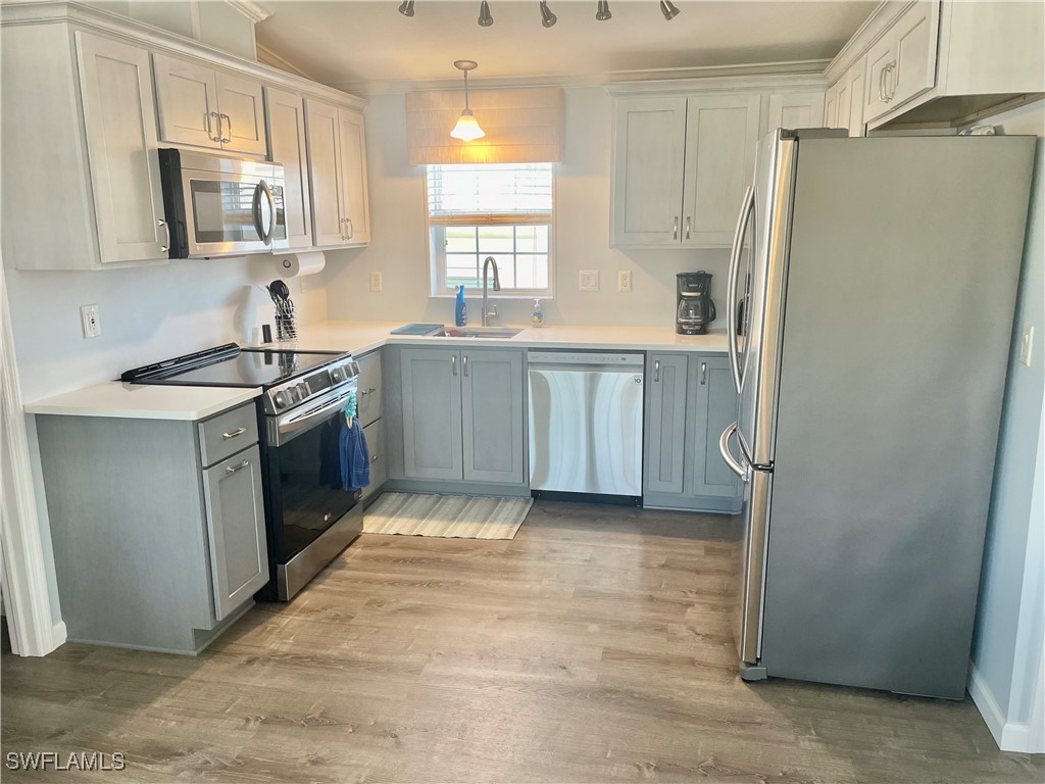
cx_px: 522
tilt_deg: -11.6
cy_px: 392
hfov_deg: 67.3
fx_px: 785
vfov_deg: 53.1
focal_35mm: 26
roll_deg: +0.8
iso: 100
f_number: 1.6
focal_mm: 4.2
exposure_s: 1/121
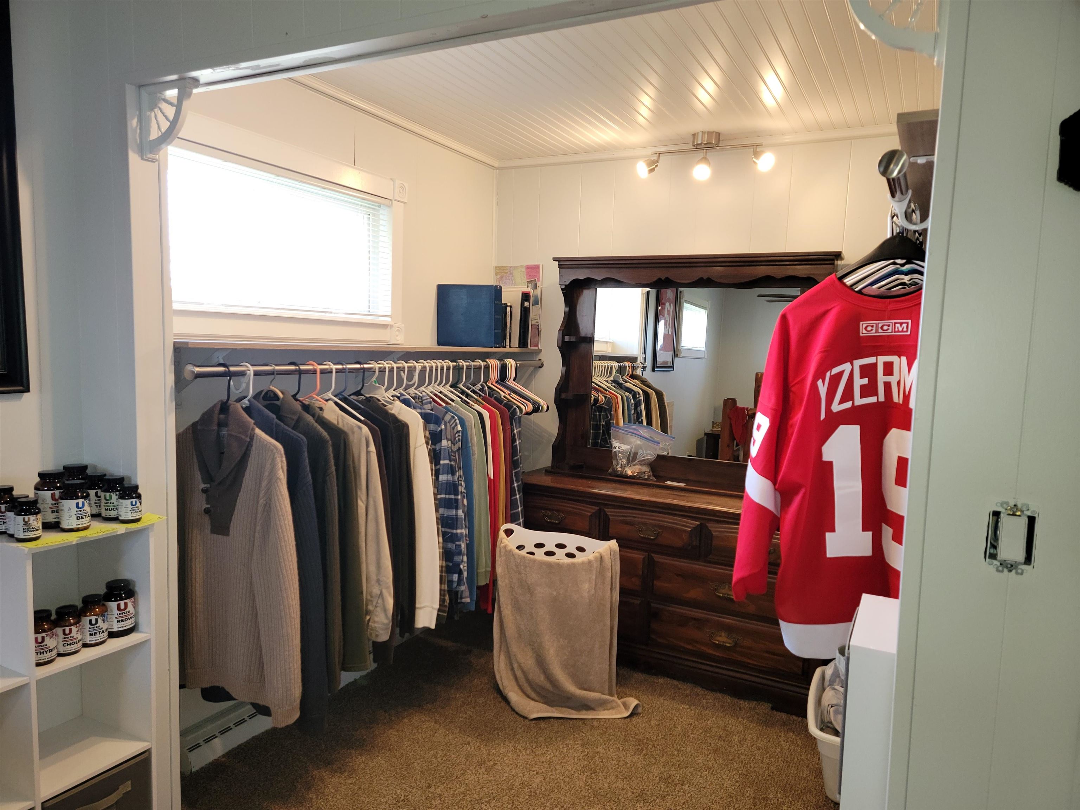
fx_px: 749
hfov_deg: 71.6
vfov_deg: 56.8
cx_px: 540
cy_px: 405
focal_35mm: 24
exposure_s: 1/60
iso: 125
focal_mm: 6.7
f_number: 1.8
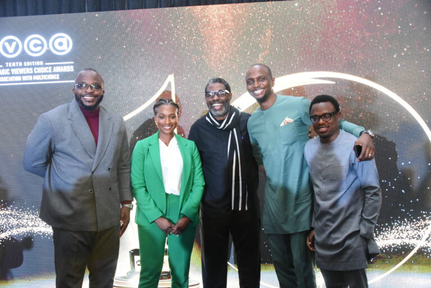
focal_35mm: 40
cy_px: 144
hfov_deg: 48.4
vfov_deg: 33.4
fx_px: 479
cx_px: 216
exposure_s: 1/160
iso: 8000
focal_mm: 40
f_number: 4
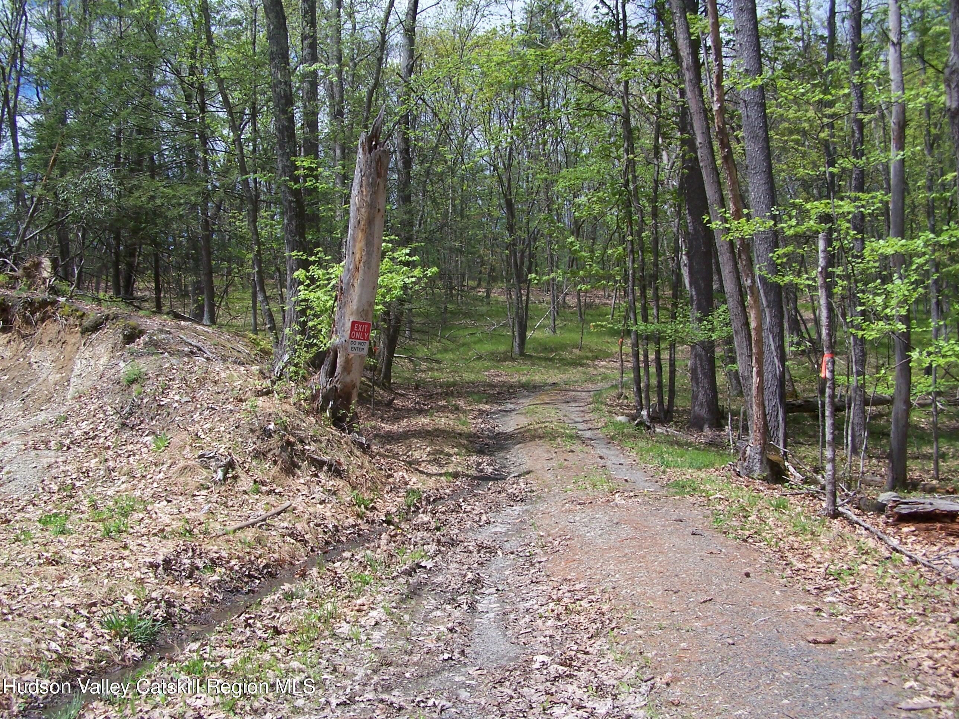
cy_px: 360
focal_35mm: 38
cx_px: 480
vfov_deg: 37.7
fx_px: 1053
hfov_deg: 49.0
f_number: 4
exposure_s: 1/640
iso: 80
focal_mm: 6.3
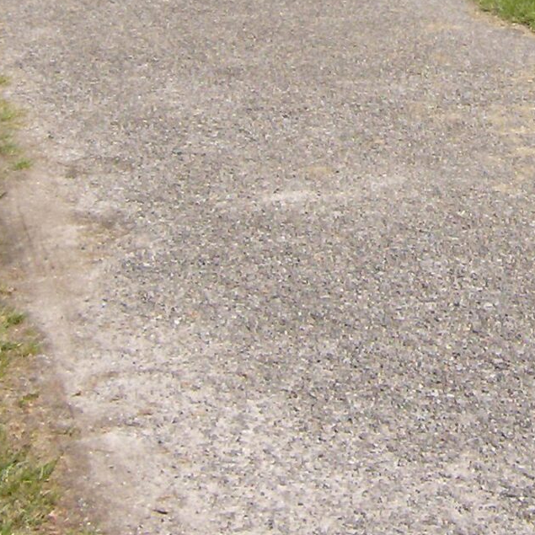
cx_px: 596
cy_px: -142
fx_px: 2256
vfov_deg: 13.1
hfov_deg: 13.3
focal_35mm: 129
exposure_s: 1/558
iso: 100
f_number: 4.7
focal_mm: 6
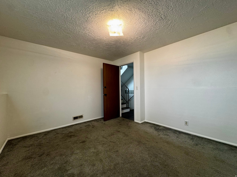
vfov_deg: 85.7
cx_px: 118
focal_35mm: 14
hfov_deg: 102.1
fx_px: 96
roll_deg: +0.1
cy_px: 88
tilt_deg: -0.1
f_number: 2.2
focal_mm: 2.22
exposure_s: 1/60
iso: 160
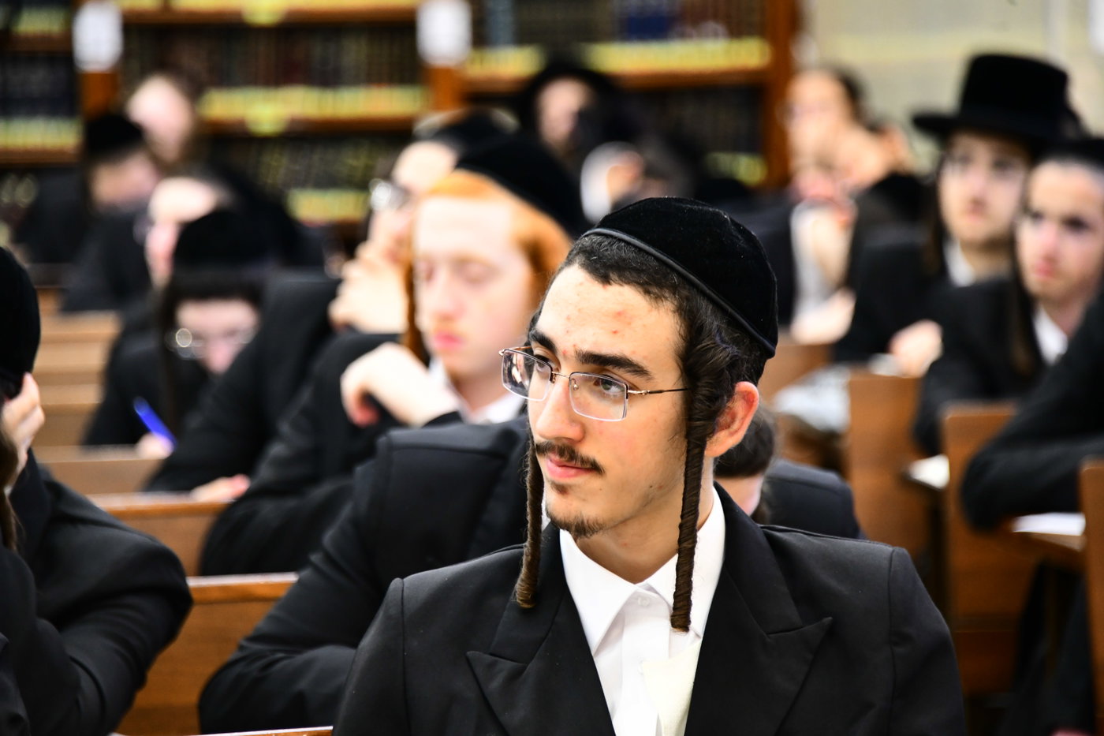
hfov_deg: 10.3
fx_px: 6132
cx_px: 552
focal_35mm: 200
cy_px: 368
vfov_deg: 6.9
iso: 2500
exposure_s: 1/125
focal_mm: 200
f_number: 5.6
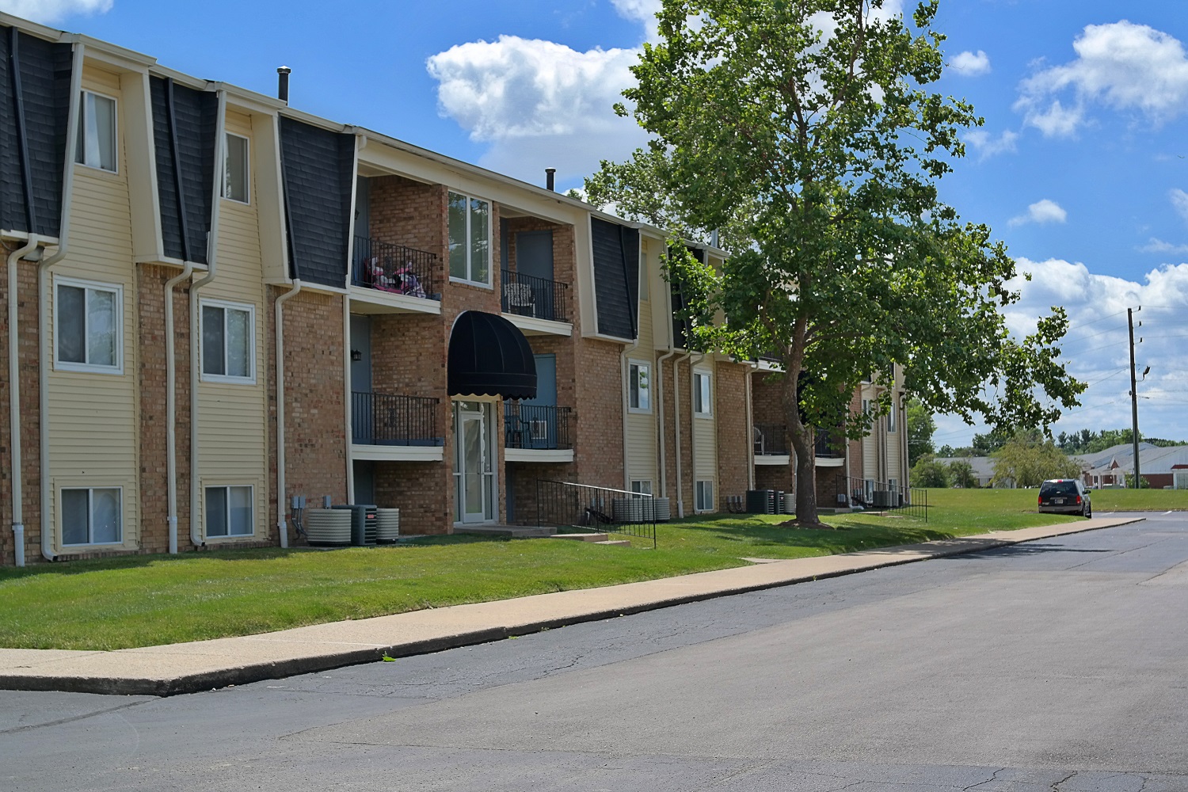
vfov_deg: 25.5
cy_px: 396
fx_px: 1749
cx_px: 594
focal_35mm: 53
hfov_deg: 37.5
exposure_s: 1/250
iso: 100
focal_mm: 35
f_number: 6.3
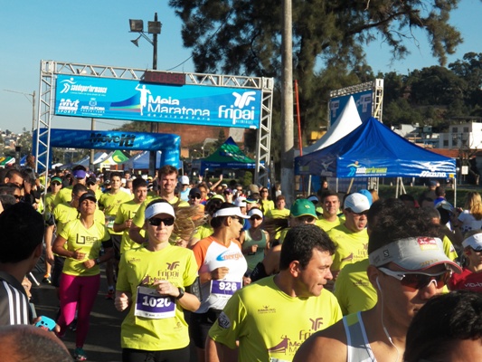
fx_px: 1114
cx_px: 241
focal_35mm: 80
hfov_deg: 24.4
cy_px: 181
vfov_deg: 18.4
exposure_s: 1/1250
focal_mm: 14.4
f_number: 3.6
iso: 125
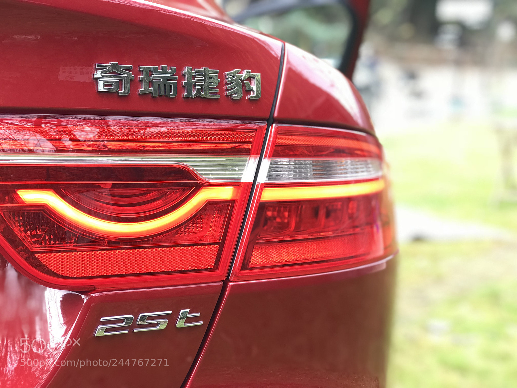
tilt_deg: -8.2
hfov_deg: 33.8
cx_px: 258
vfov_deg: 25.7
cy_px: 194
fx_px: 851
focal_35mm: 57
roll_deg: -0.7
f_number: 2.8
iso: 32
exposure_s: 1/50
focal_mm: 6.6
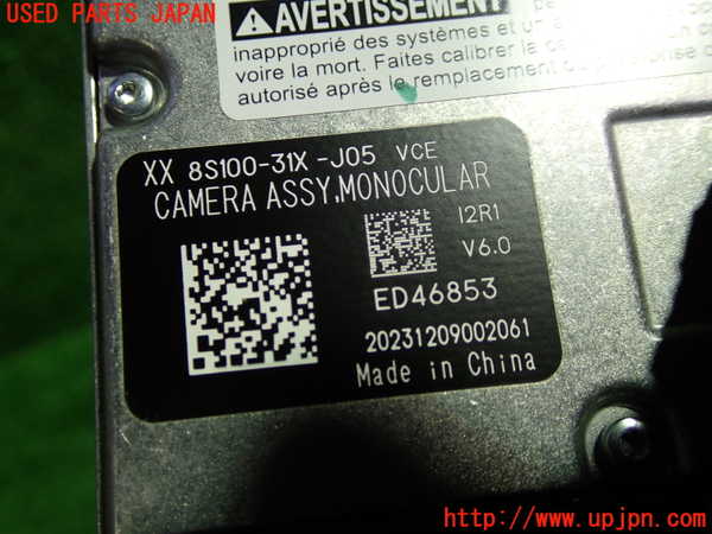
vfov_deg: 39.7
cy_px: 267
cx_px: 356
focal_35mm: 36
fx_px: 740
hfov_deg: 51.4
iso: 200
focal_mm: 6.37
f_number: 2.5
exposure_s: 1/50
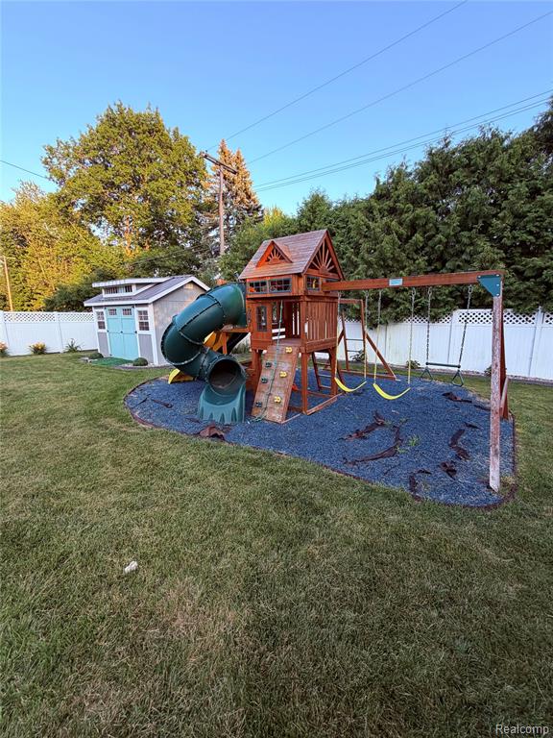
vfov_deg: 102.1
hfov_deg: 85.7
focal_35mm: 14
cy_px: 369
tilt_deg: -8.2
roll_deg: -1.5
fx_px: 298
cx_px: 276
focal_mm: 2.22
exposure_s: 1/128
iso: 40
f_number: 2.2
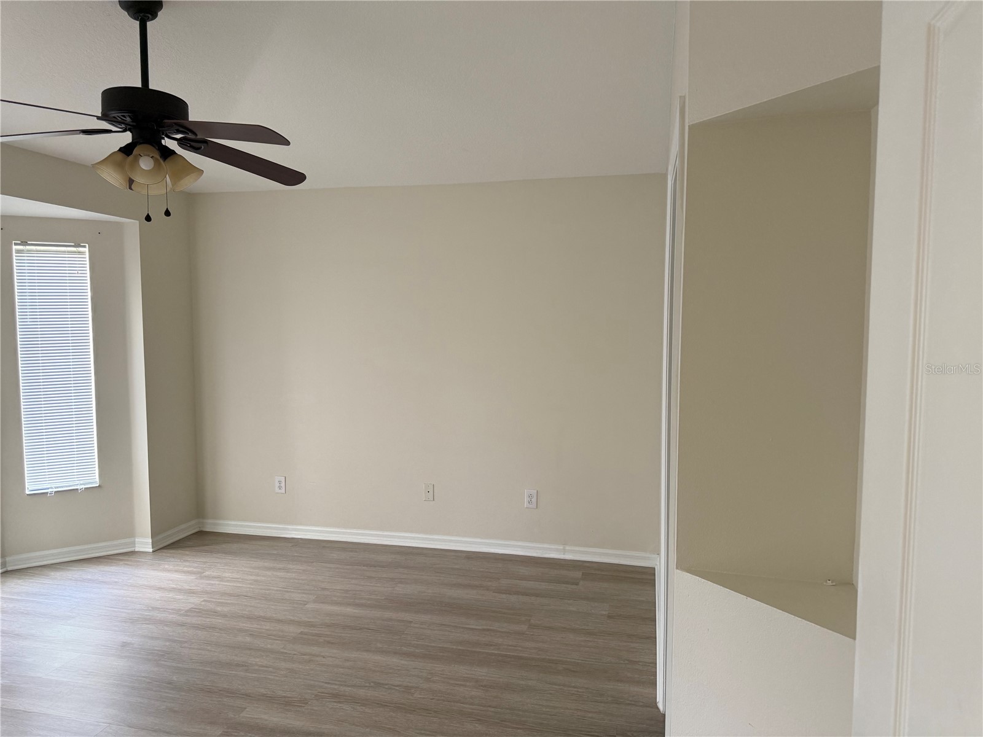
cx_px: 492
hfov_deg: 71.6
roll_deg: -0.4
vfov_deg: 56.8
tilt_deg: -3.4
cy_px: 368
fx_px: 682
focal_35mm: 24
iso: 200
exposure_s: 1/65
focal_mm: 6.76
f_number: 1.78
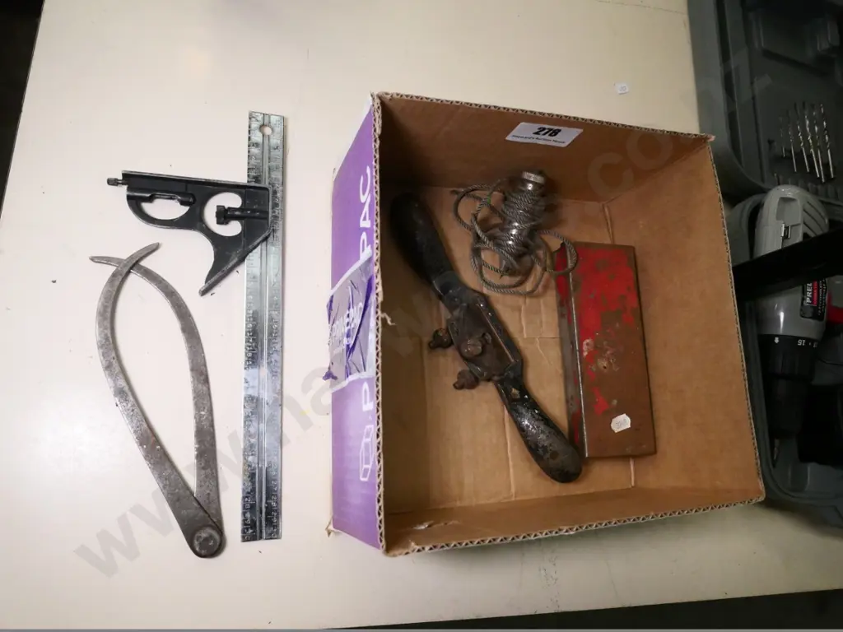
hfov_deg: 71.6
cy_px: 316
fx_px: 584
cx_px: 422
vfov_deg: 56.8
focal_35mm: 24
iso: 3200
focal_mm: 12
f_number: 4.5
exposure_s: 1/640
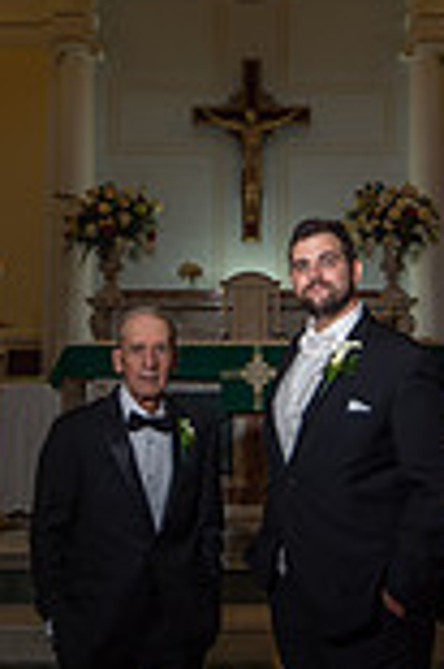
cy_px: 220
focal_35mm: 55
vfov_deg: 35.9
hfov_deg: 24.5
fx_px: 1020
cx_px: 256
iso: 200
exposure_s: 1/125
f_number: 4
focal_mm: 19
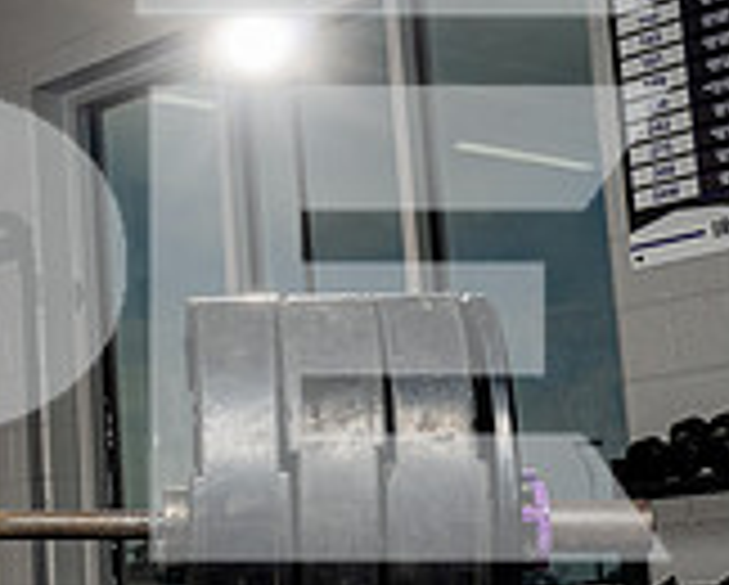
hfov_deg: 16.8
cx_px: -477
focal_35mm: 99
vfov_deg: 15.6
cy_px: 326
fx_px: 2139
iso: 100
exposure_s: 1/250
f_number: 8
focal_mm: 29
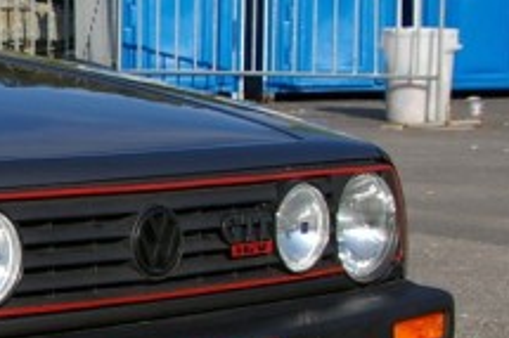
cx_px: -241
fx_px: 1893
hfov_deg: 14.4
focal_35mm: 134
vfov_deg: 10.2
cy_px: 209
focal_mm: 24
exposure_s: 1/350
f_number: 8
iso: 200
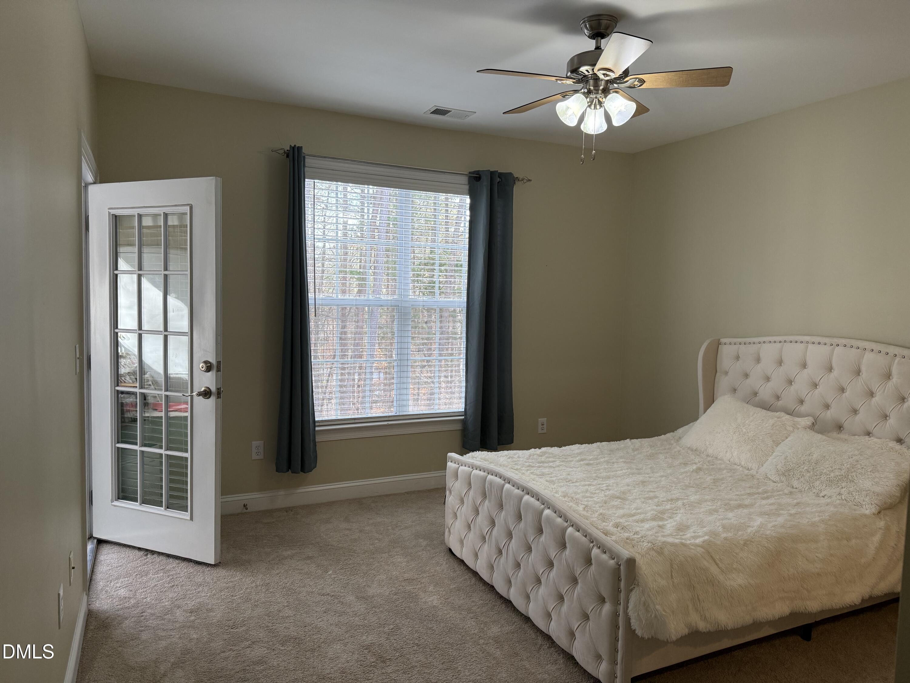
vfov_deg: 56.8
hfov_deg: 71.6
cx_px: 455
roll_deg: -1.1
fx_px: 631
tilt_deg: -3.6
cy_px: 342
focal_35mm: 24
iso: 200
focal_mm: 6.76
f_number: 1.78
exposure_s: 1/138
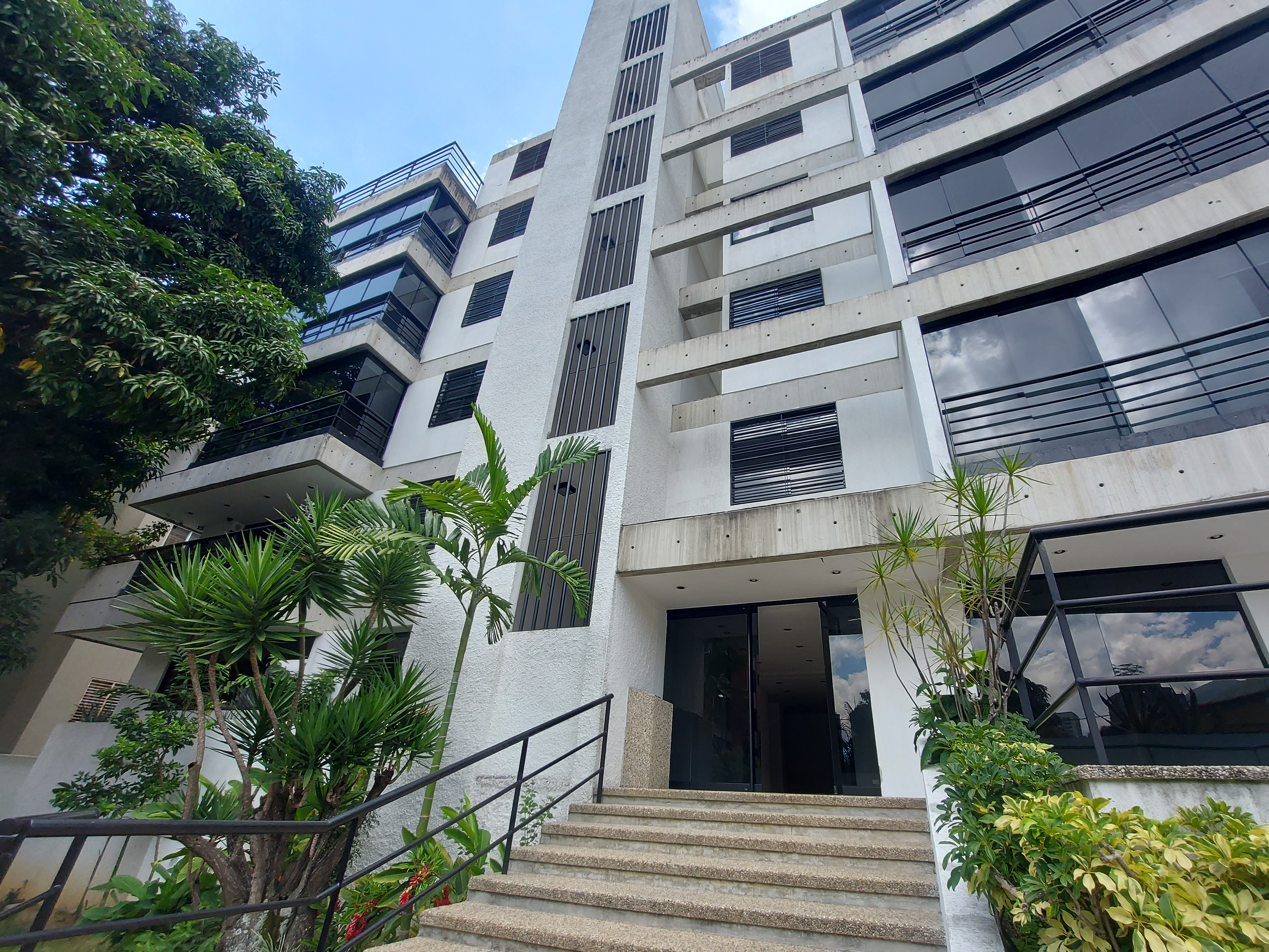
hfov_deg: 101.9
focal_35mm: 14
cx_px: 676
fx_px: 513
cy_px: 509
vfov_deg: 85.6
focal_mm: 1.74
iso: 50
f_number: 2.2
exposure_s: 1/462
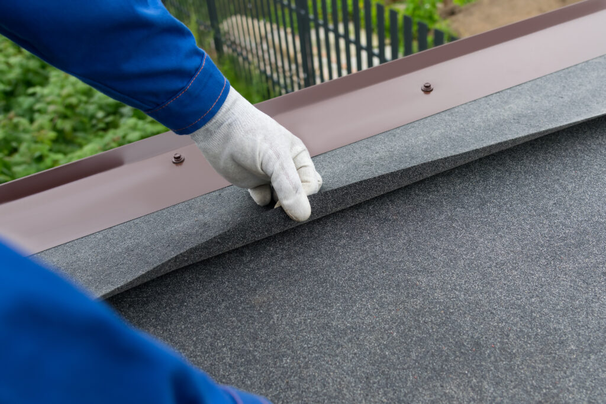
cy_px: 202
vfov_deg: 33.0
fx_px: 682
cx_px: 303
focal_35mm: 40
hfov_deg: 47.9
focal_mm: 27
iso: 250
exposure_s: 1/250
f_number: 5
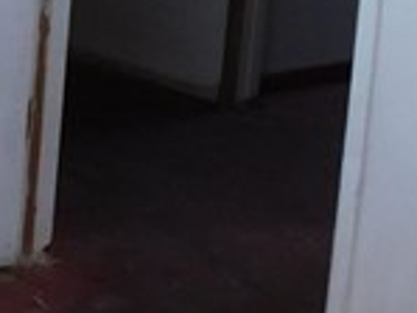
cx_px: -549
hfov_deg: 10.8
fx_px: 1905
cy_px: -61
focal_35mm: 158
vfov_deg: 9.3
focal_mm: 4
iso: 160
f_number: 3
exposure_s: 1/30
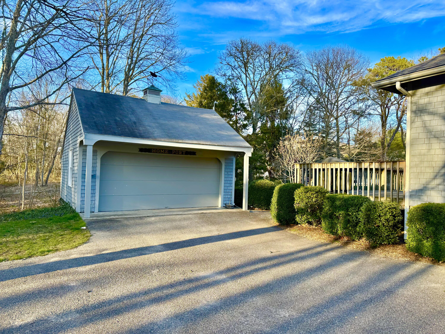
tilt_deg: +0.6
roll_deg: -1.9
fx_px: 309
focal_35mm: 24
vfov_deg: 56.8
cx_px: 222
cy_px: 167
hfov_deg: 71.6
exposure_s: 1/900
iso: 80
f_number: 1.78
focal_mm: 6.76
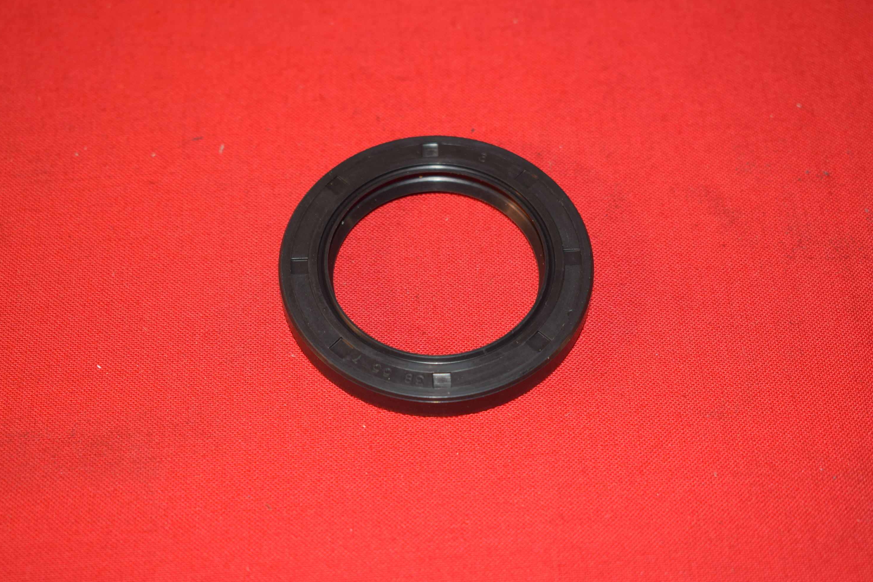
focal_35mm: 70
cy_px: 295
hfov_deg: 28.8
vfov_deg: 19.5
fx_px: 1697
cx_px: 440
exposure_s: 1/30
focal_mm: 46
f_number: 5.6
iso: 400
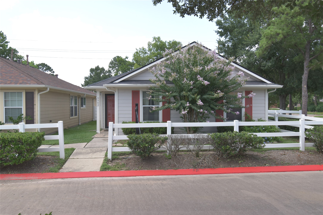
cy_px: 108
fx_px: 269
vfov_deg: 43.6
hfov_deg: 61.9
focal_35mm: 30
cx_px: 162
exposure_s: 1/125
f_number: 9
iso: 250
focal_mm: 20
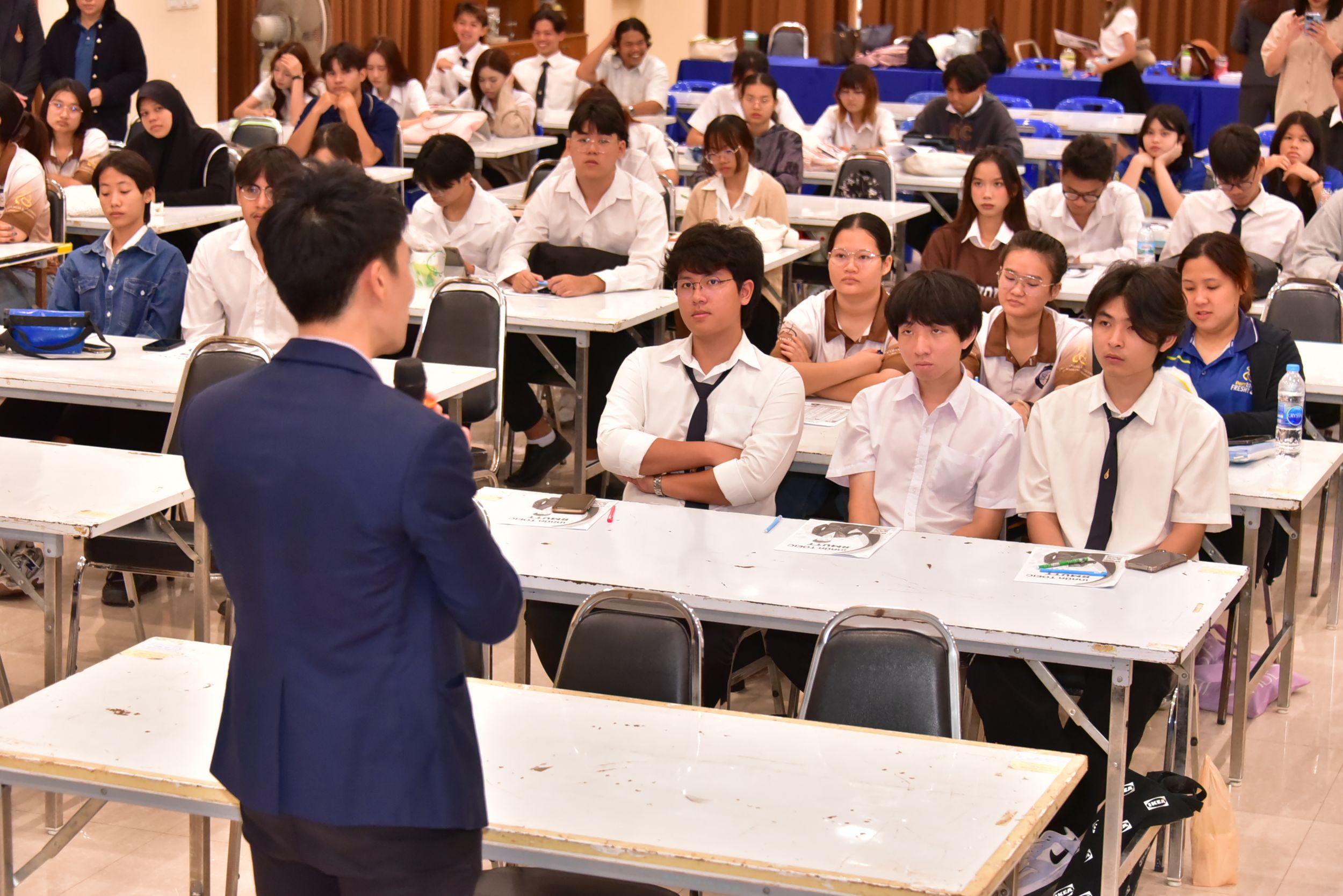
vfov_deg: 17.5
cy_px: 448
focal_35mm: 78
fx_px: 2911
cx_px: 672
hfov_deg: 26.0
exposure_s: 1/200
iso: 5000
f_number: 5.6
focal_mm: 78
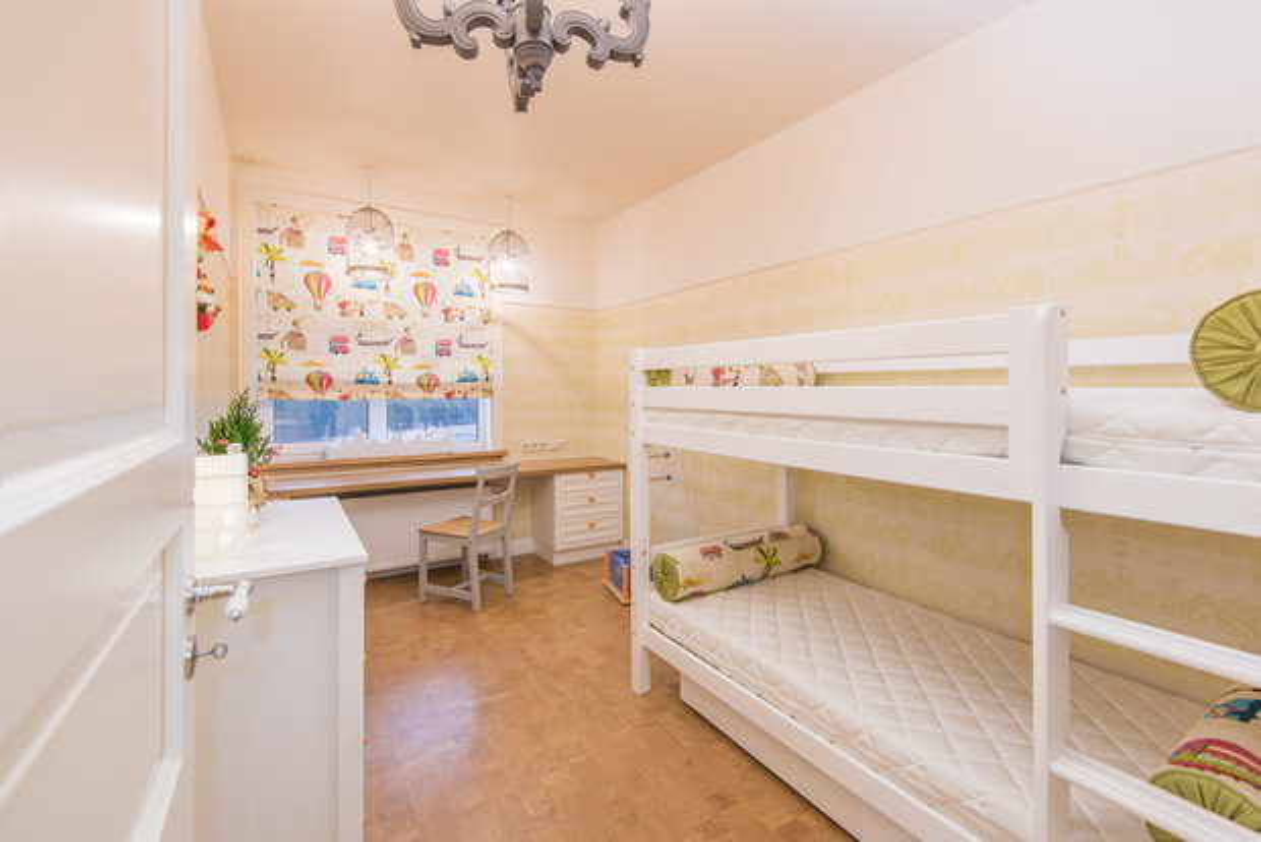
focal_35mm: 16
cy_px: 421
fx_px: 561
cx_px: 630
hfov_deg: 96.7
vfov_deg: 73.8
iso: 400
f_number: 4
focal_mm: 16
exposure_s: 1/50
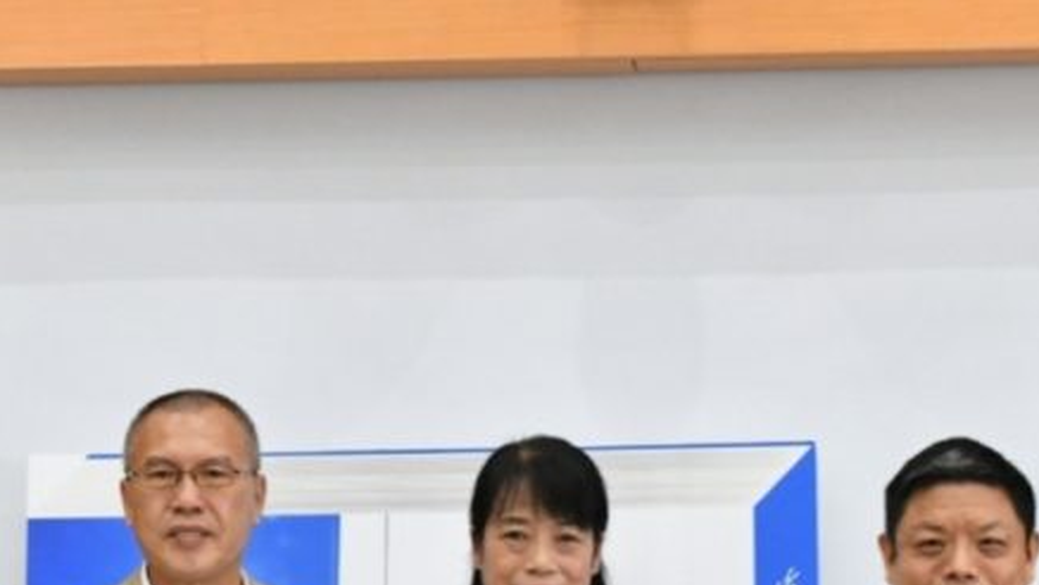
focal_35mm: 114
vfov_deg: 10.5
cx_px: 409
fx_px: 3148
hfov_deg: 18.7
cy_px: 617
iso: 3200
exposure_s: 1/125
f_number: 3.5
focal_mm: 31
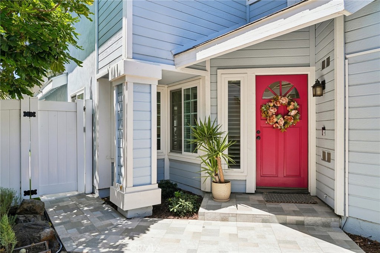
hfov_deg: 73.8
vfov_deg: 53.1
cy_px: 126
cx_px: 190
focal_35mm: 24
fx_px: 253
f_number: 8
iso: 125
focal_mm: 24
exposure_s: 1/200
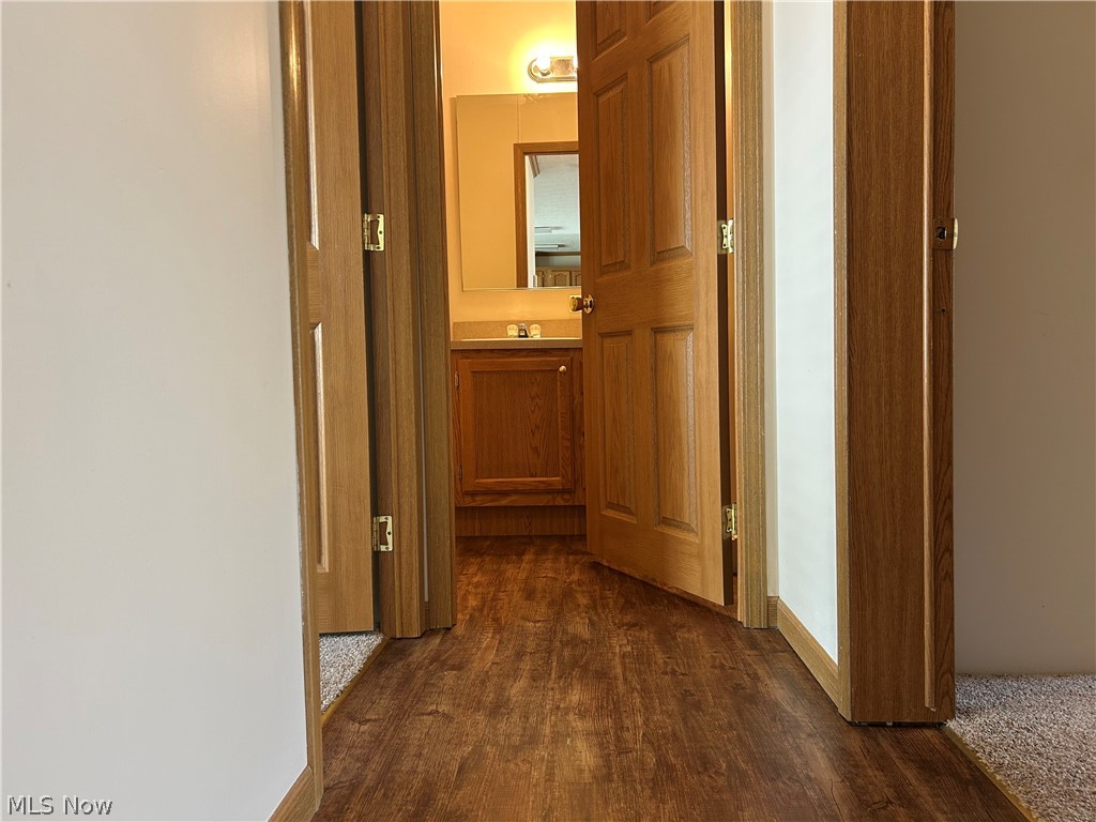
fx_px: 823
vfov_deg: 53.1
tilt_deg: -3.3
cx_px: 548
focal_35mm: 26
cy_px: 411
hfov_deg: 67.3
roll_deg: +1.0
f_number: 1.5
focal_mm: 5.7
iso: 100
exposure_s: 1/60
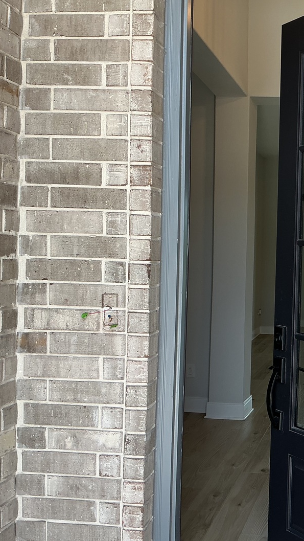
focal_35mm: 43
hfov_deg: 26.0
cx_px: 316
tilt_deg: -0.9
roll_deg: -1.3
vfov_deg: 47.4
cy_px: 267
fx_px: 616
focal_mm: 3
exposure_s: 1/165
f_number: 1.8
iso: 20
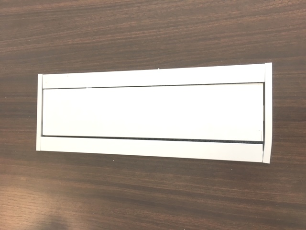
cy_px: 115
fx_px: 256
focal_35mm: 29
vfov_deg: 48.2
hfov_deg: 61.7
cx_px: 153
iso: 50
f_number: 2.2
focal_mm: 4.15
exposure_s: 1/30
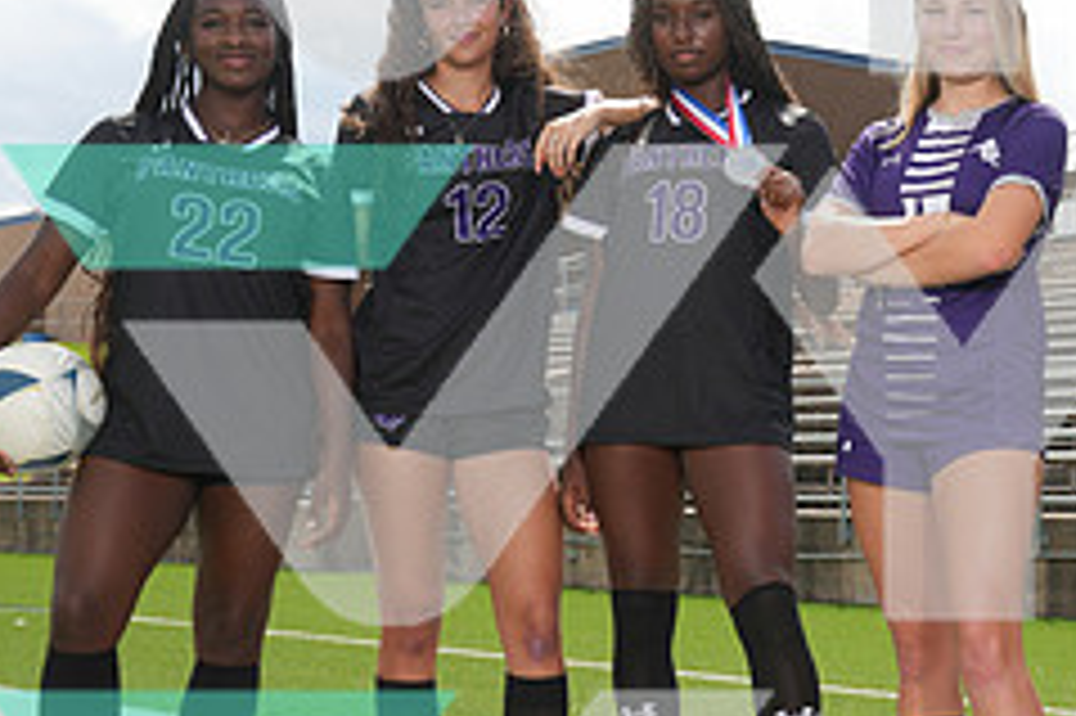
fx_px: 2539
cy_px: 385
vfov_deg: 16.0
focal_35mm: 85
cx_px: 1148
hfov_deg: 22.7
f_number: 9
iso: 125
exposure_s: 1/200
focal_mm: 35
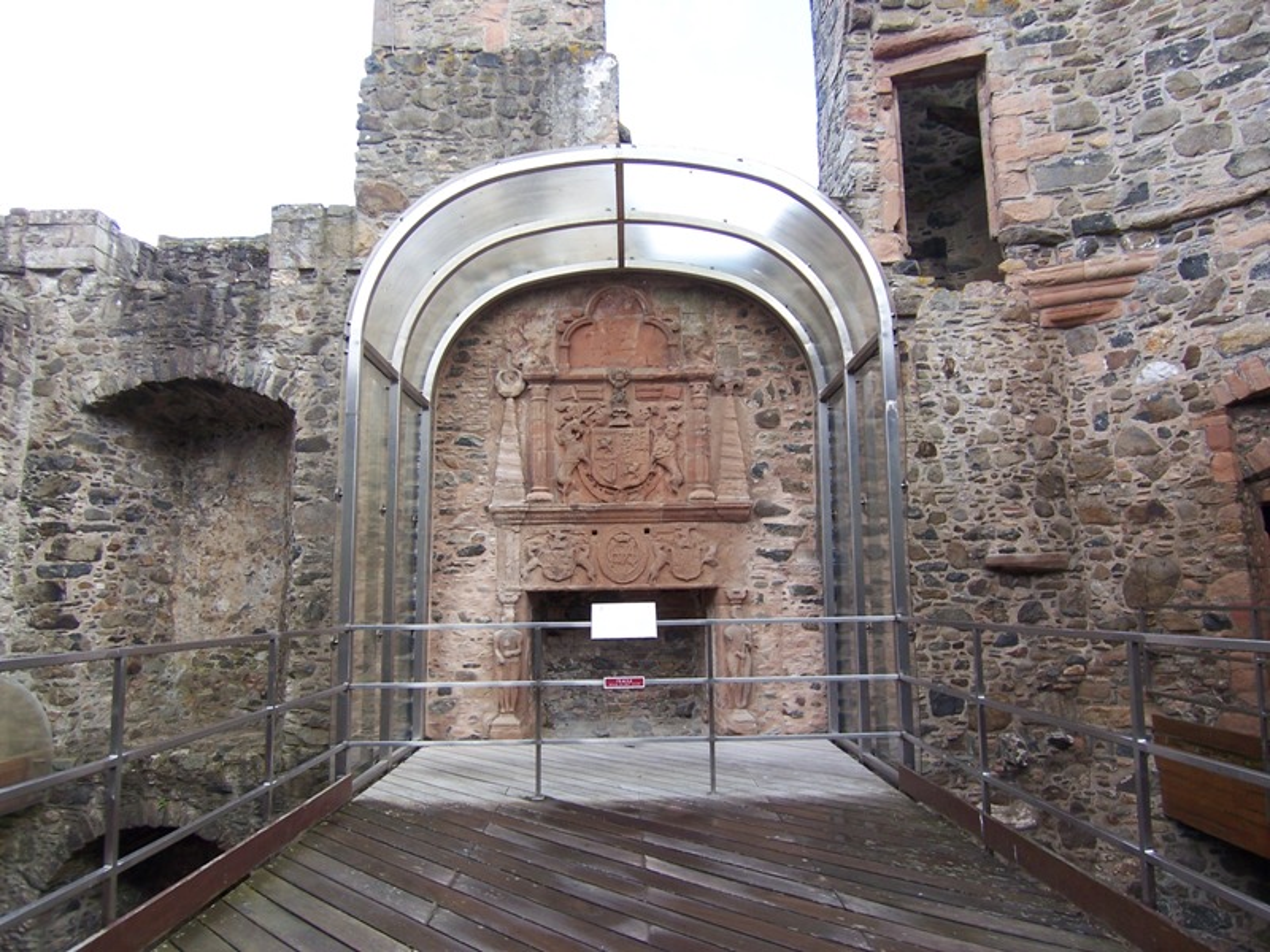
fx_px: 844
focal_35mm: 23
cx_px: 635
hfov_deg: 73.9
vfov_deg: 58.9
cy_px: 476
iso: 64
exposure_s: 1/100
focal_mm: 3.8
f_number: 2.8
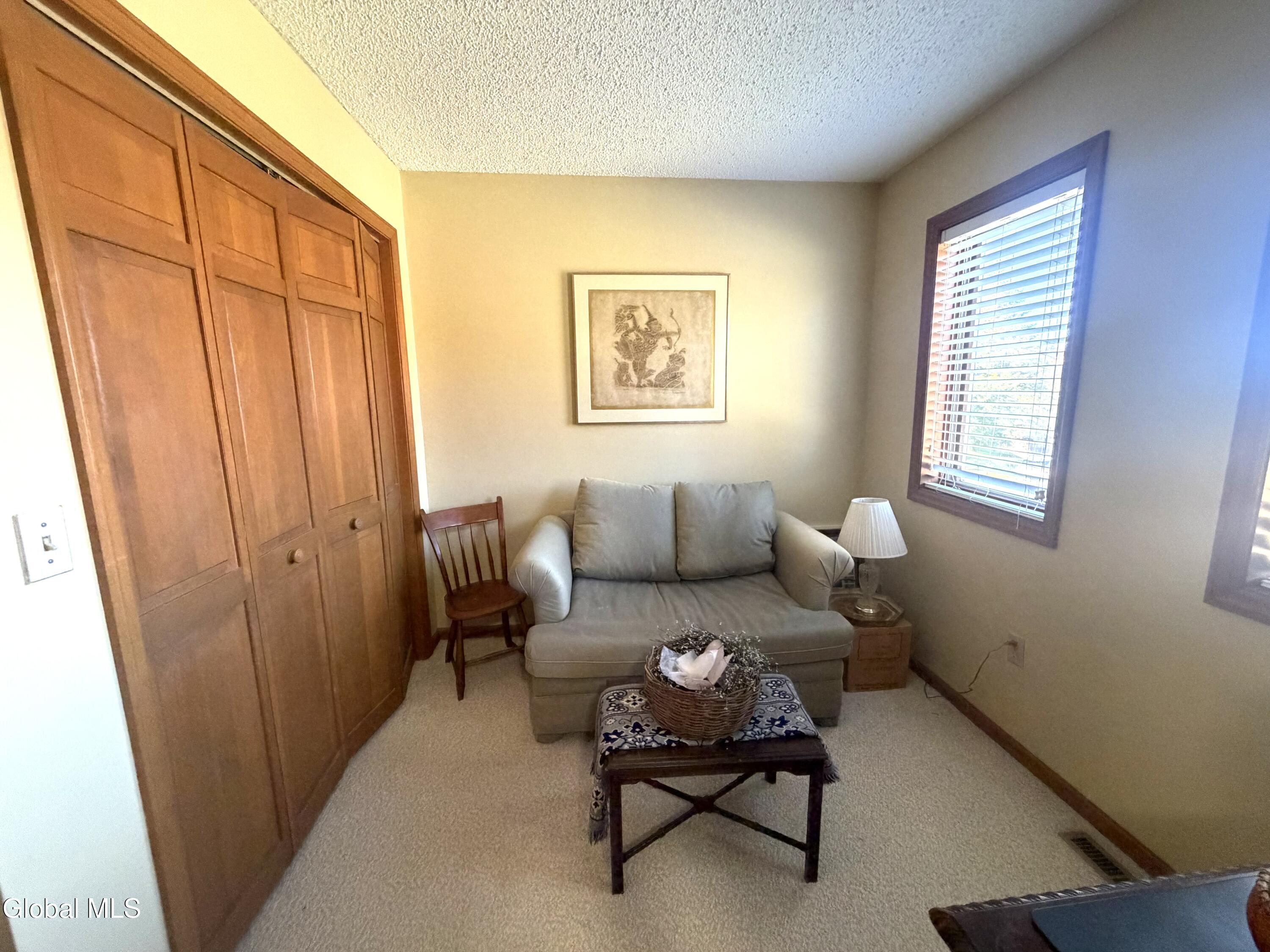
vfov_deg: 85.7
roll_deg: +1.9
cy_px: 476
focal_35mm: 14
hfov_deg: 102.1
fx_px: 514
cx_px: 635
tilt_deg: -10.3
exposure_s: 1/60
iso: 500
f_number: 2.2
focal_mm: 2.22
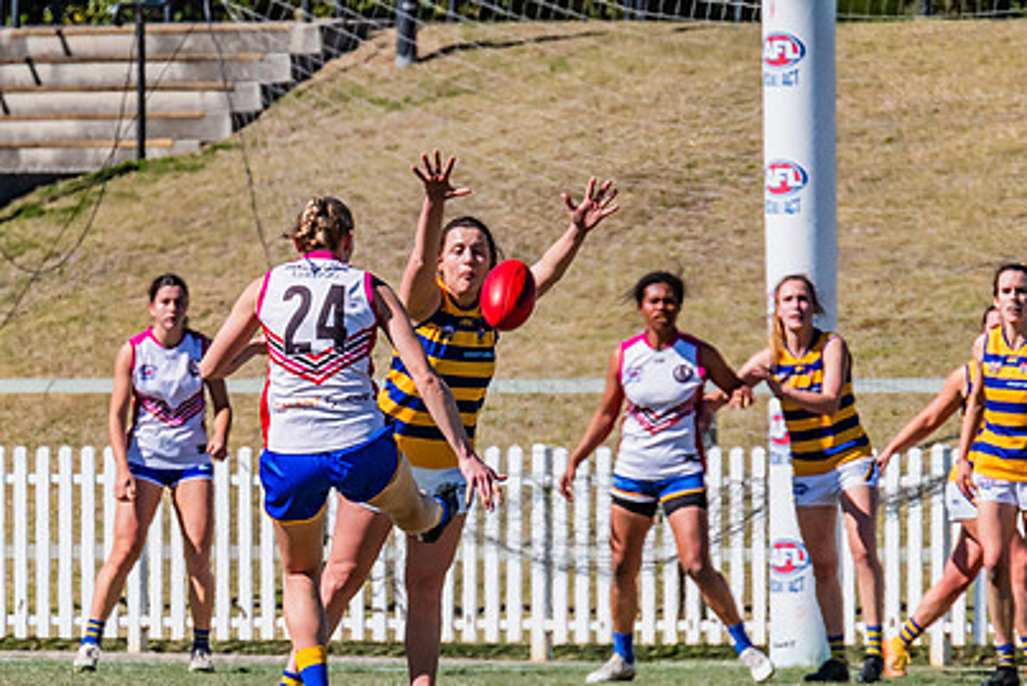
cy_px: 311
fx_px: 24170
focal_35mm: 847
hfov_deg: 2.4
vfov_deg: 1.6
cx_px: 302
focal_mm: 420
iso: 800
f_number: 11
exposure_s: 1/1600
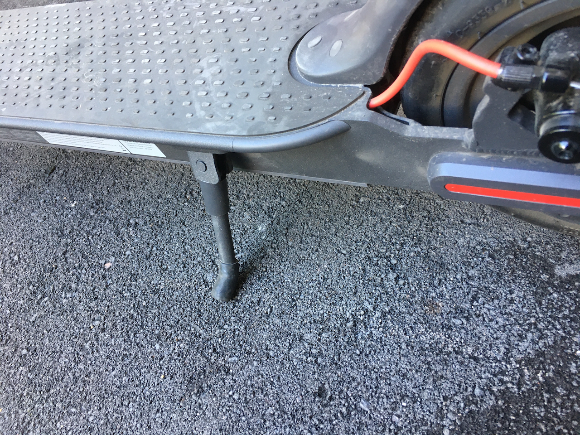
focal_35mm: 29
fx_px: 486
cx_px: 290
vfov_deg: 48.2
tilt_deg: -46.6
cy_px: 218
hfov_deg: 61.7
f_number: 2.2
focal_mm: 4.15
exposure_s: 1/33
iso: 80
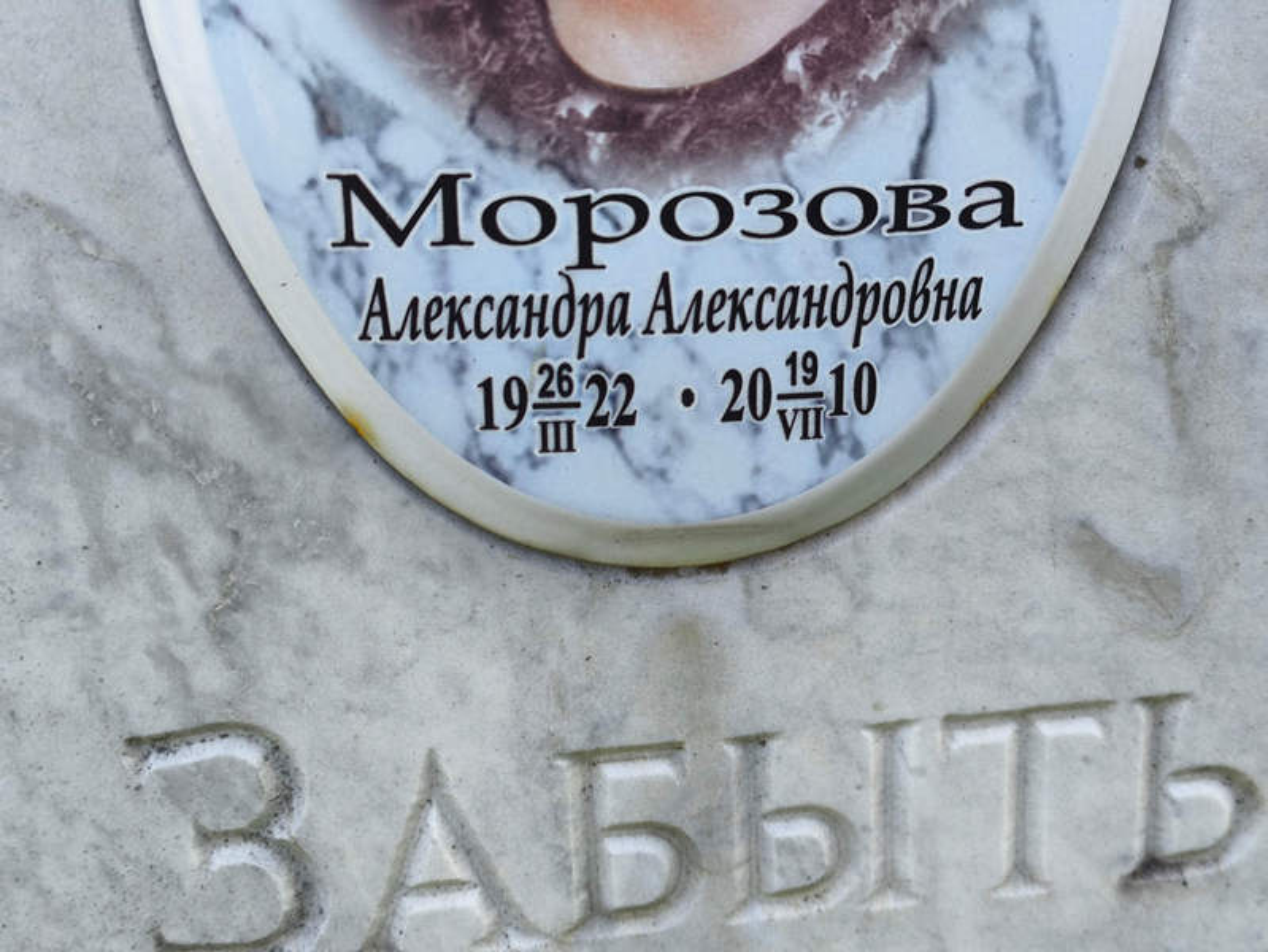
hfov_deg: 38.2
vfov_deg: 29.1
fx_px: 1832
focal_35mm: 50
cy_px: 476
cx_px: 634
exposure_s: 1/156
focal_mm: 4.71
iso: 50
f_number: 1.7
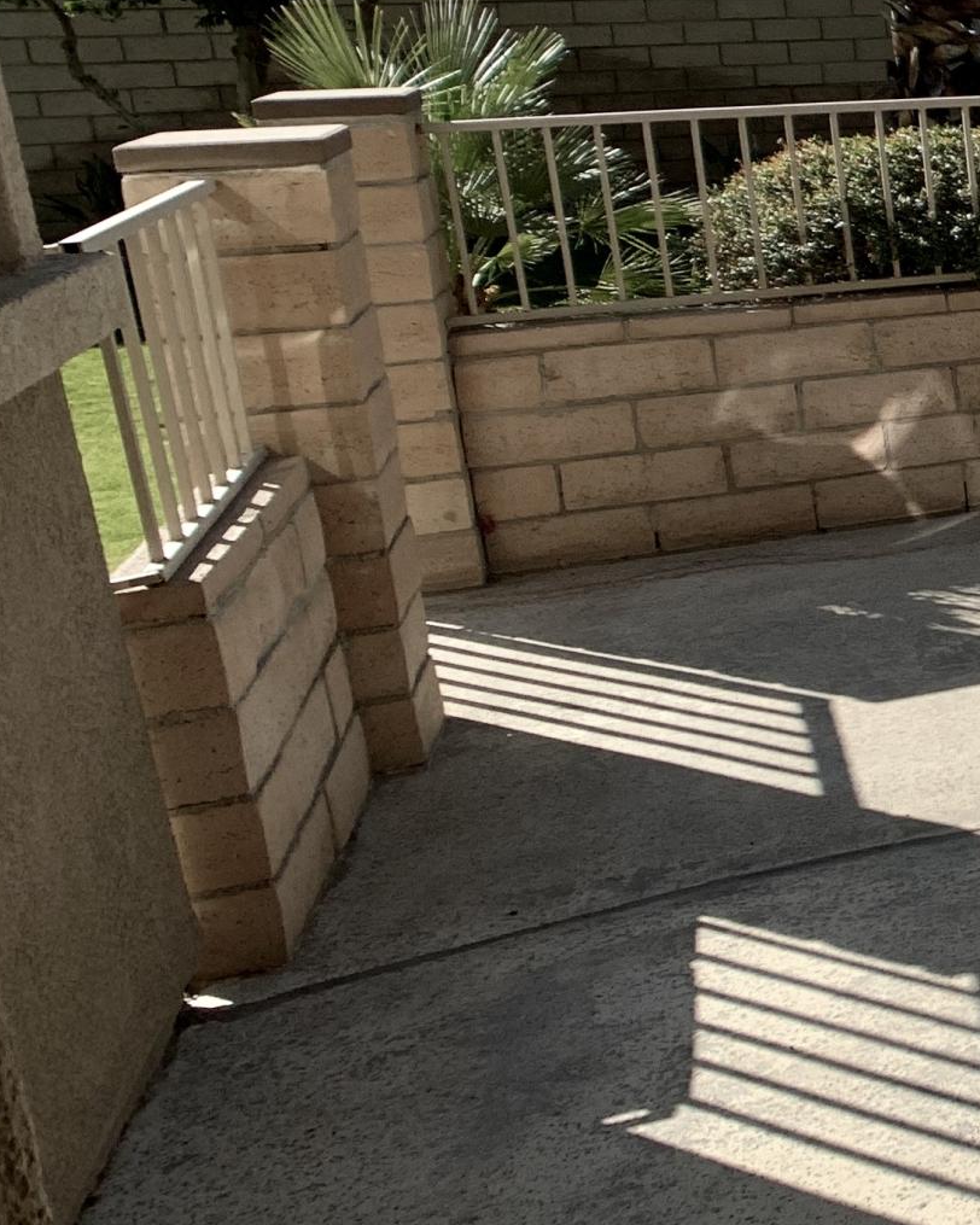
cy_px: 401
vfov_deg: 25.2
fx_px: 2719
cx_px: 1699
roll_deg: +0.6
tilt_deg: -12.8
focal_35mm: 75
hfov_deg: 17.2
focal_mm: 4.25
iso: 25
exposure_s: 1/2364
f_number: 1.8
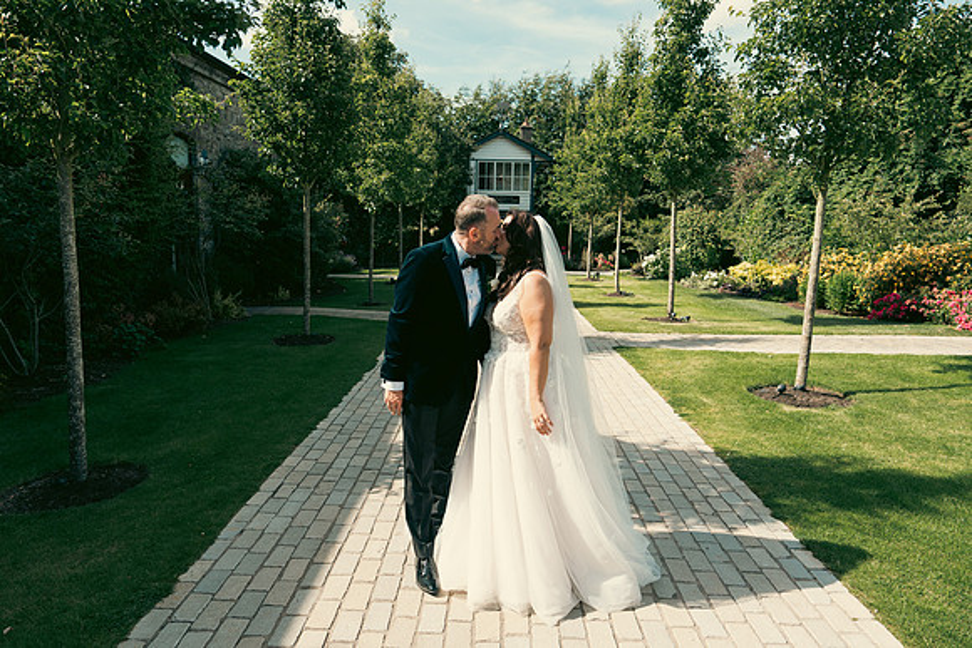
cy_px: 324
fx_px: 648
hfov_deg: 73.7
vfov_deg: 53.2
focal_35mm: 24
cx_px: 486
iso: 125
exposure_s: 1/800
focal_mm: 24
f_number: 3.5
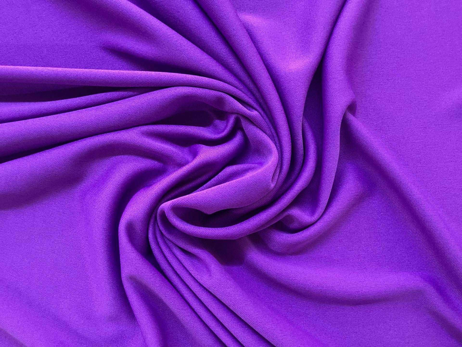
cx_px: 231
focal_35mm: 31
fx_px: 414
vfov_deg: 45.4
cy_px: 174
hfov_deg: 58.4
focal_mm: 3.3
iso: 320
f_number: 2.4
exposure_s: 1/30
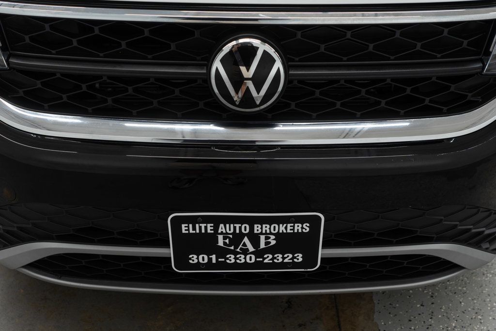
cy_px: 166
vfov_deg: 31.9
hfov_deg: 46.4
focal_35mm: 42
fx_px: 579
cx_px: 248
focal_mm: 28
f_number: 3.2
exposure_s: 1/50
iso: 200
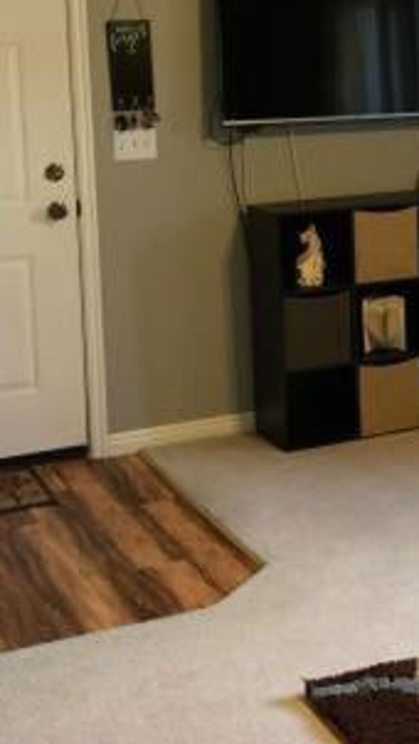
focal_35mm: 67
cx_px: 394
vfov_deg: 30.9
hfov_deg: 17.7
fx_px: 1323
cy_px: 190
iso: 125
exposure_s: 1/30
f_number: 2.2
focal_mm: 4.15
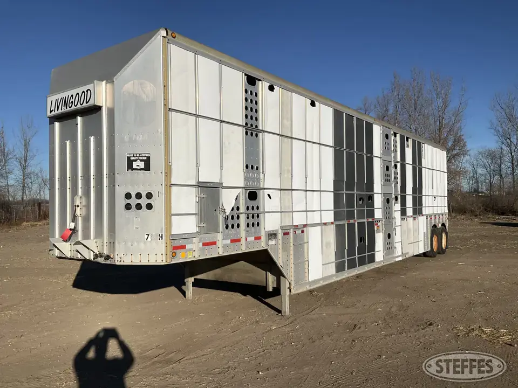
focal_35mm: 29
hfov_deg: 61.7
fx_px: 434
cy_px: 194
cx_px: 259
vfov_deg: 48.2
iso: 25
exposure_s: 1/4785
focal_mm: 3
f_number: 1.8
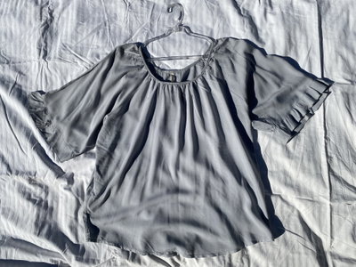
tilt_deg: -72.6
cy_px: 134
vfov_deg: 53.1
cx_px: 178
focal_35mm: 26
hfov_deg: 67.3
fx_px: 267
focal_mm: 4.25
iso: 32
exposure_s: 1/8197
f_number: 1.8
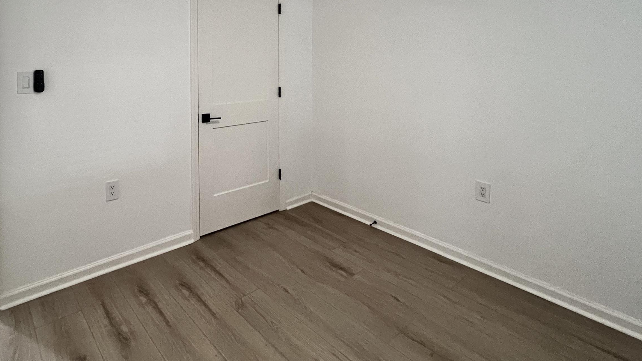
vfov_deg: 53.9
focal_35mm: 19
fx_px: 323
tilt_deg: -1.4
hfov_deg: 88.5
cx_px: 258
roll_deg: -1.8
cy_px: 66
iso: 400
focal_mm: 1.57
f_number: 1.8
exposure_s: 1/60
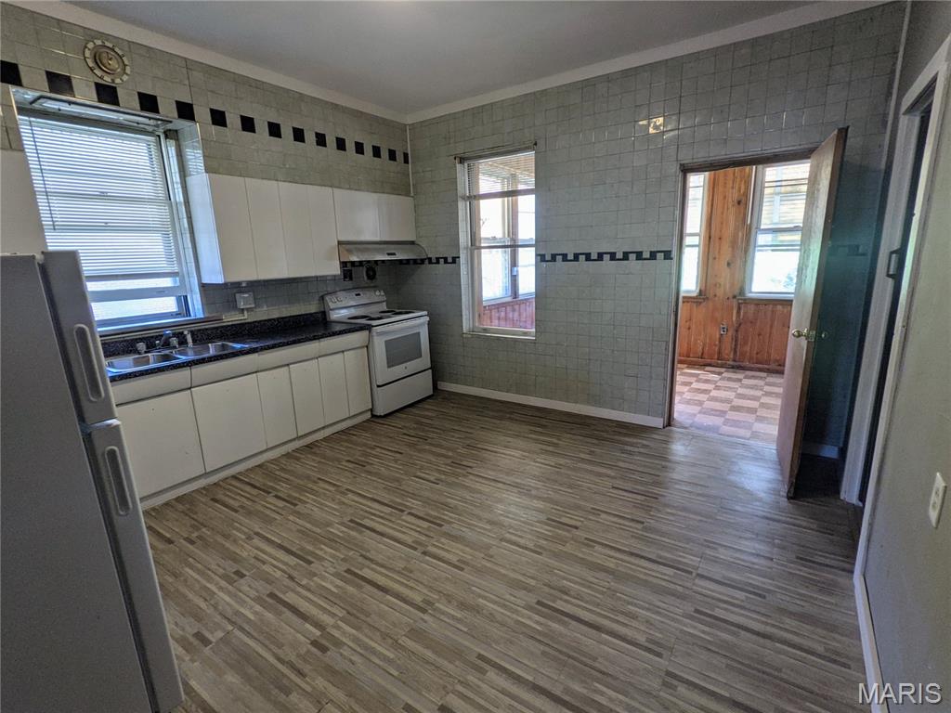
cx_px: 476
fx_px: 440
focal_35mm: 16
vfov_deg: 78.1
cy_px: 356
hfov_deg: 94.5
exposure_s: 1/23.8
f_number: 2.2
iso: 71
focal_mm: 2.22
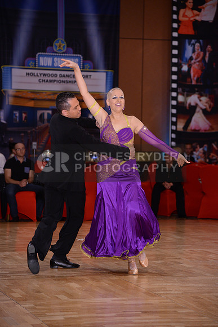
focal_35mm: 110
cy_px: 164
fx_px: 998
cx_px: 109
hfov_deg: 12.5
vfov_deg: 18.6
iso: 1600
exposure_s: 1/250
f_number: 4
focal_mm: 110
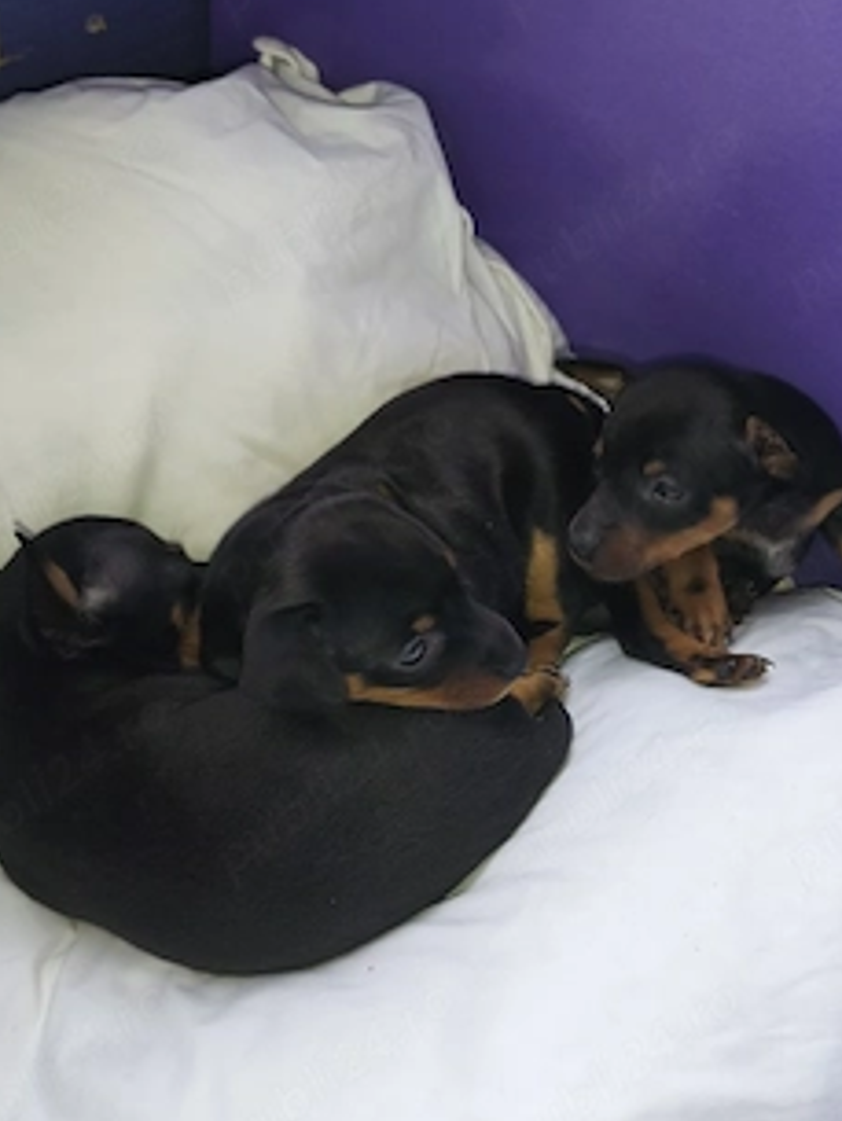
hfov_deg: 34.4
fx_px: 1361
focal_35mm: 42
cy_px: 544
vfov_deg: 44.8
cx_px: 408
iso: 250
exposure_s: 1/50
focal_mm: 6.14
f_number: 1.65
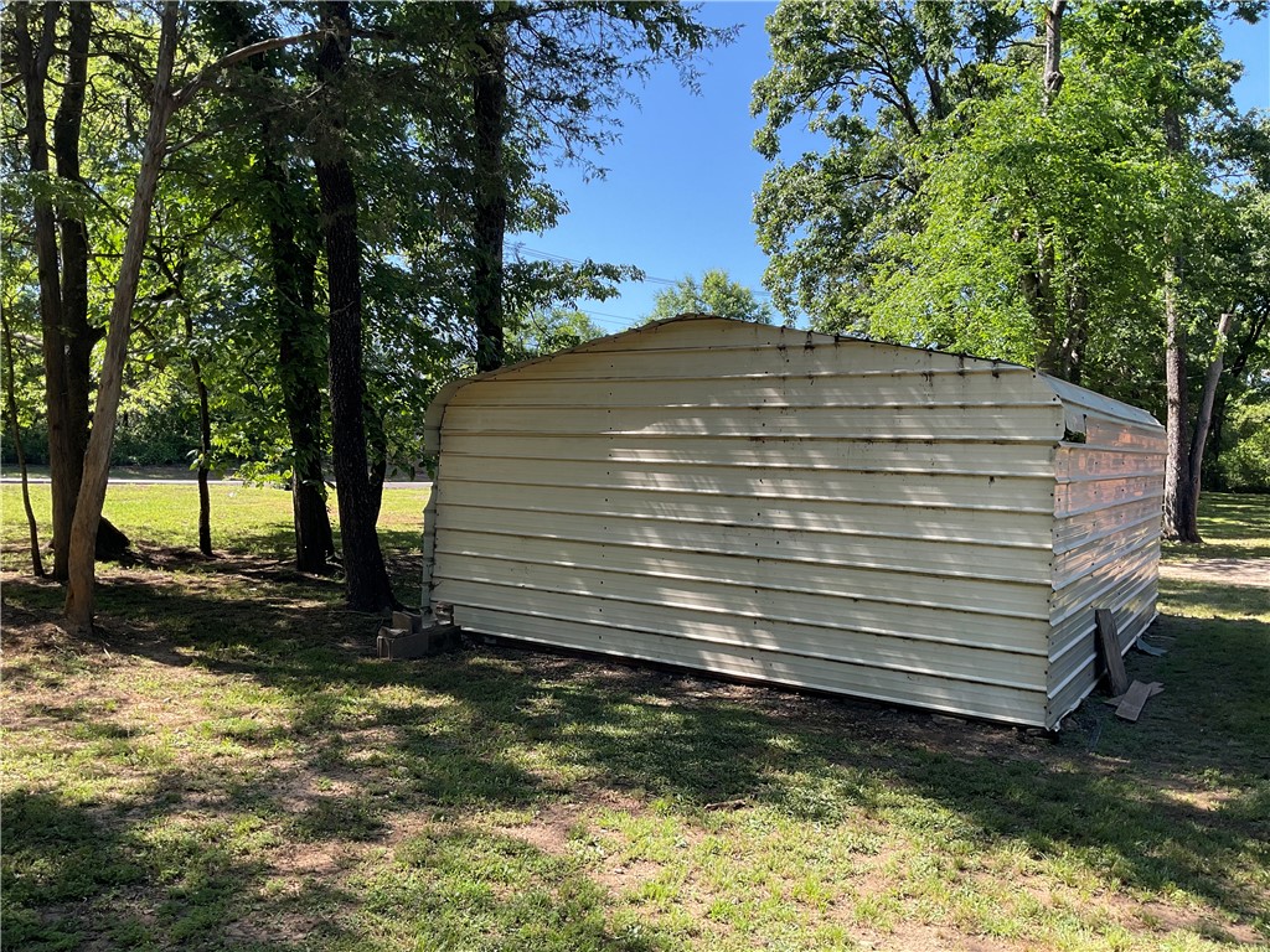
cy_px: 476
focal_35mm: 29
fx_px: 1064
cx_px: 635
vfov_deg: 48.2
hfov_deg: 61.7
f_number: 1.8
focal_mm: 3
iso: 16
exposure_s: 1/351
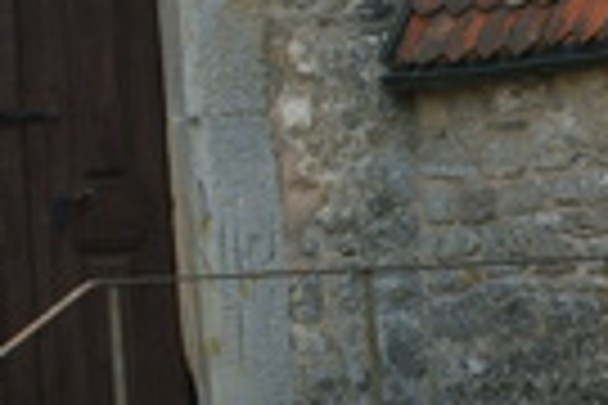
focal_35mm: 272
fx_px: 4586
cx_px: 680
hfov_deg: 7.5
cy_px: 302
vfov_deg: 5.1
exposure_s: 1/80
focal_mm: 35
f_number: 8
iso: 100
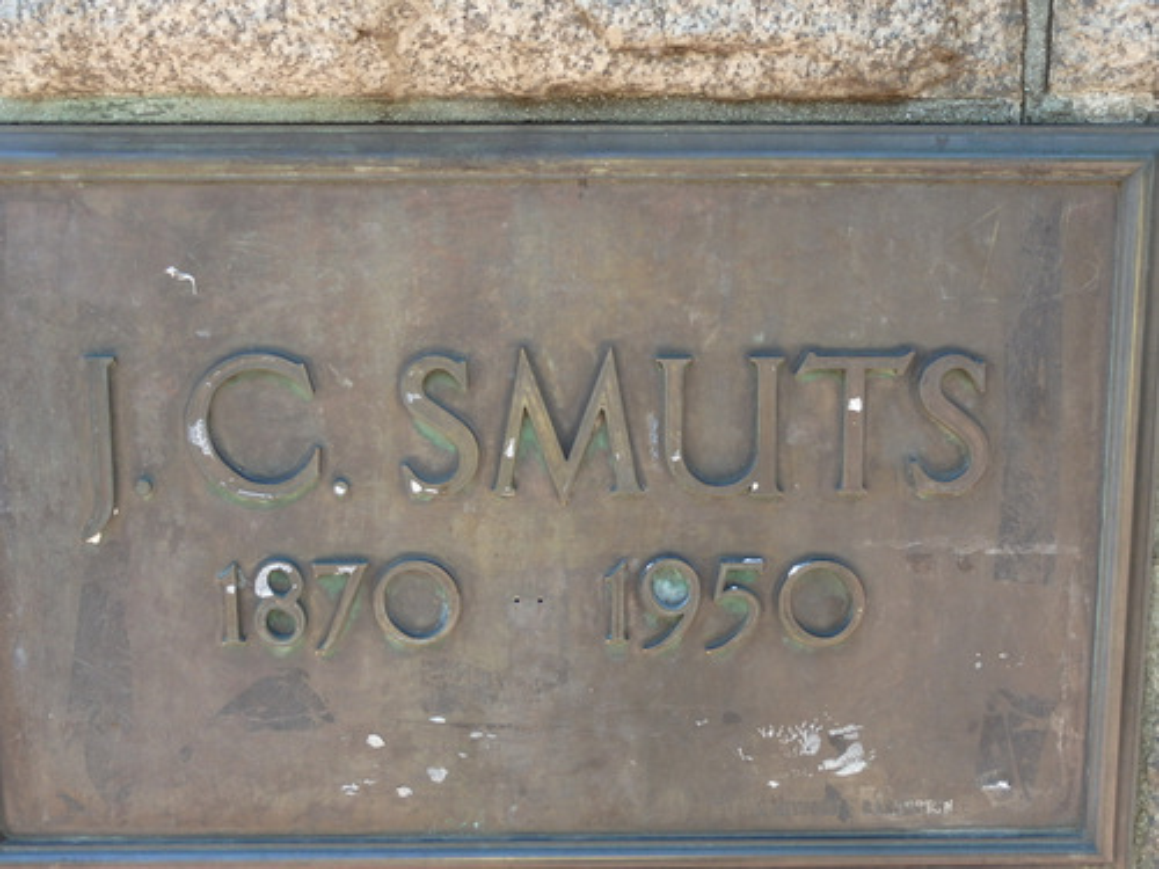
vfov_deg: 29.7
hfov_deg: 38.9
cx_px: 580
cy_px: 434
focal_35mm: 49
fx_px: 1641
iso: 200
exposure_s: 1/80
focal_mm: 8.8
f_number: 4.9
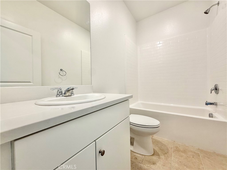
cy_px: 85
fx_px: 92
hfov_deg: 102.1
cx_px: 114
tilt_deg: -1.4
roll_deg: +1.2
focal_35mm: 14
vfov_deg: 85.7
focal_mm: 2.22
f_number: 2.2
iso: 160
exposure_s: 1/120
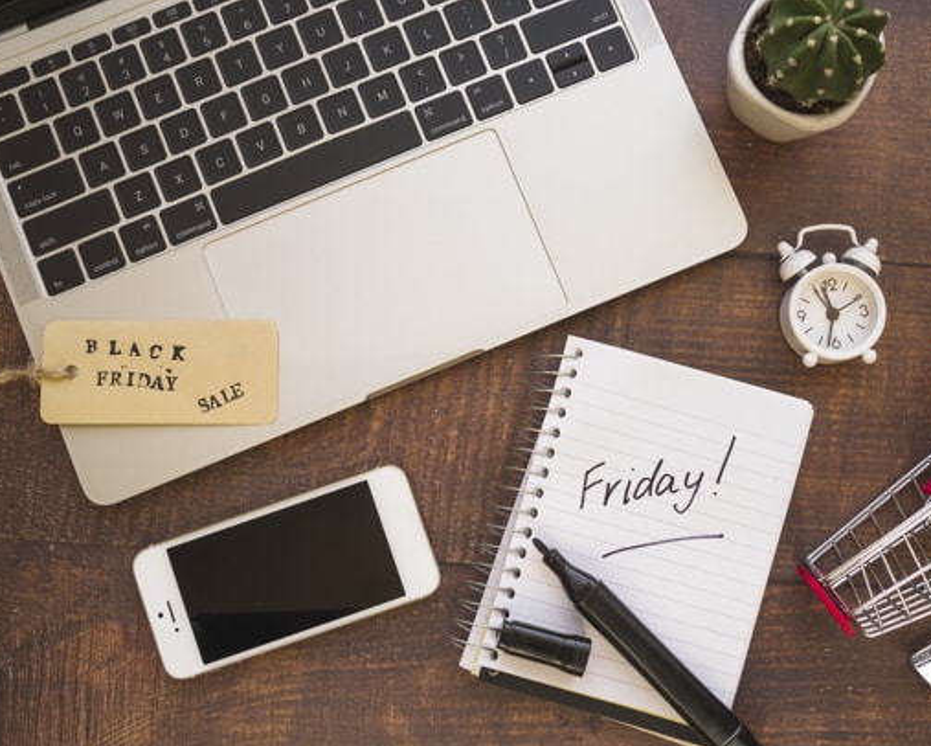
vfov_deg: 34.2
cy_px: 381
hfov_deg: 42.0
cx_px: 503
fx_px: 1213
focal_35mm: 44
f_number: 9
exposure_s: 1/4
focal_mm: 38
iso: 100
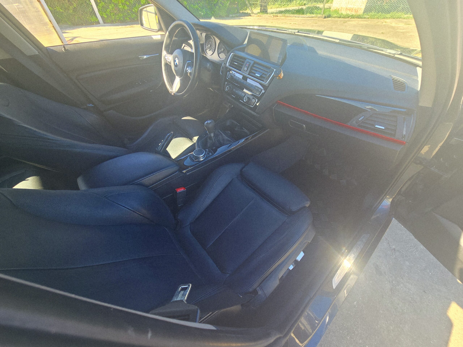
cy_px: 174
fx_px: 174
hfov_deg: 106.2
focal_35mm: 13
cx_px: 232
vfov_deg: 89.9
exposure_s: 1/111
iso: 50
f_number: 2.2
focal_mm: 2.2
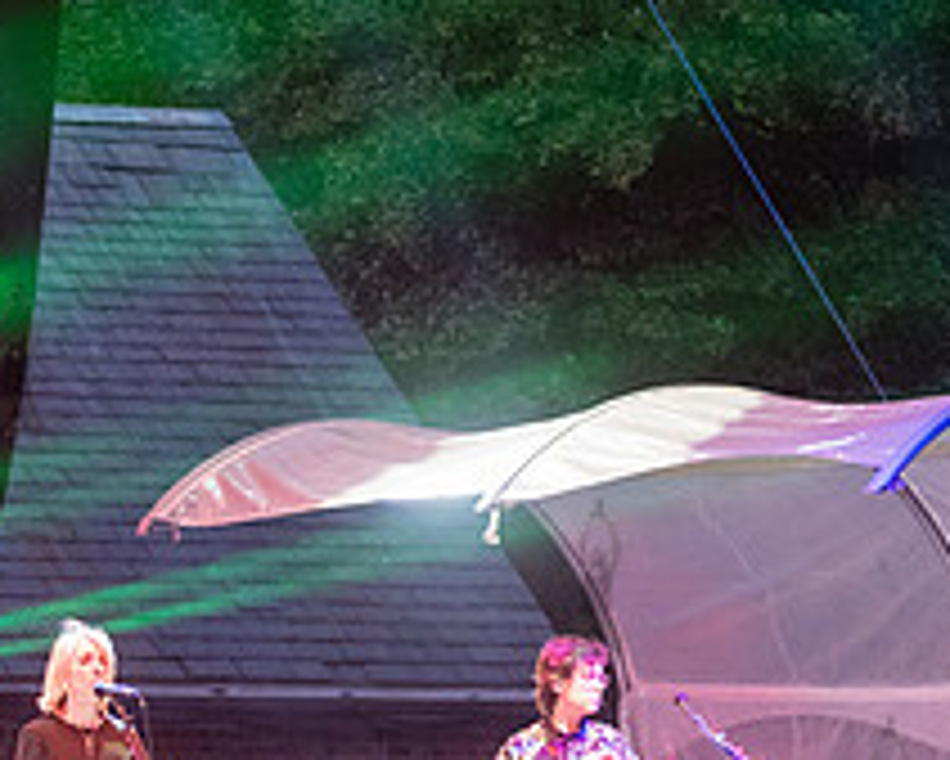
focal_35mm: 374
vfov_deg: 4.1
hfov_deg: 5.2
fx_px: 10520
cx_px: 14
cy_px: 794
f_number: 3.5
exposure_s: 1/160
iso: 5000
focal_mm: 145
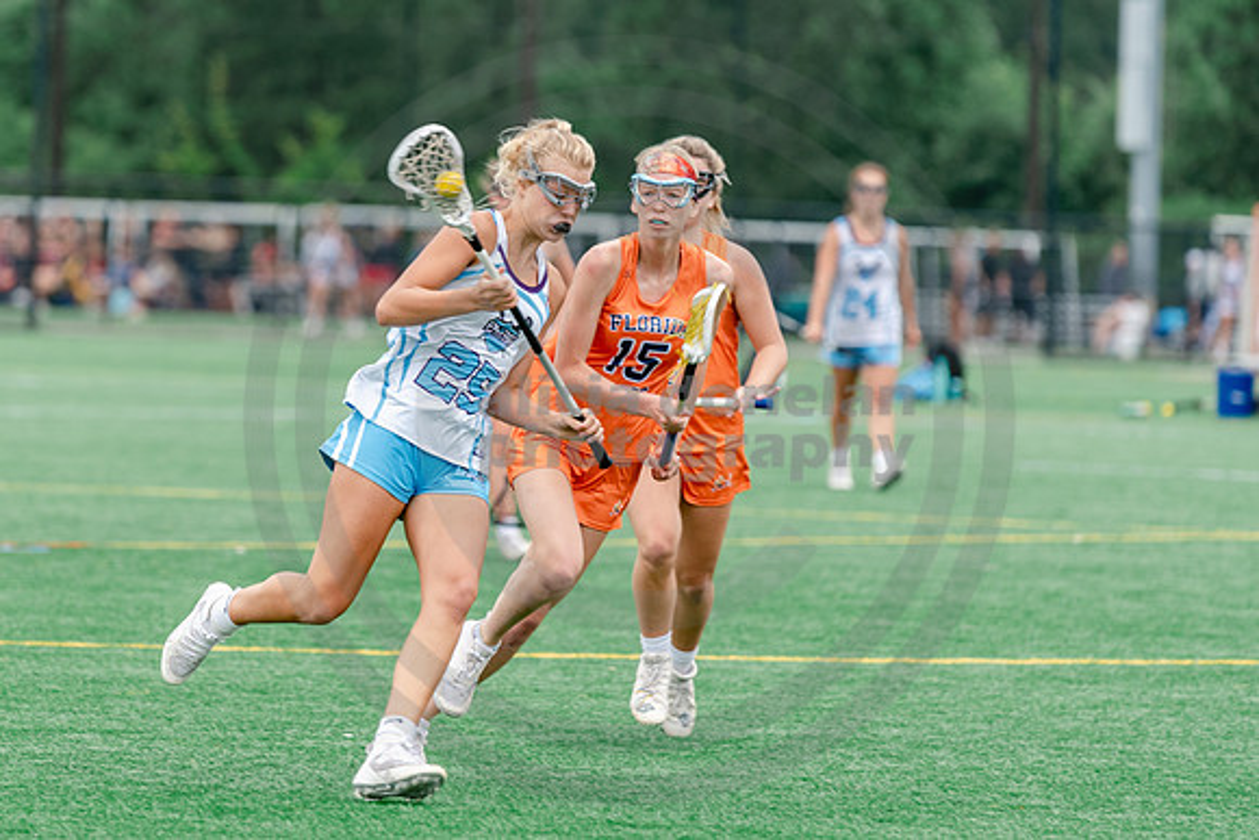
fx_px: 11440
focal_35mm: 327
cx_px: 458
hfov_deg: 6.3
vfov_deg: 4.2
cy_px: 378
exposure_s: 1/640
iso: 250
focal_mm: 200
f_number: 3.2
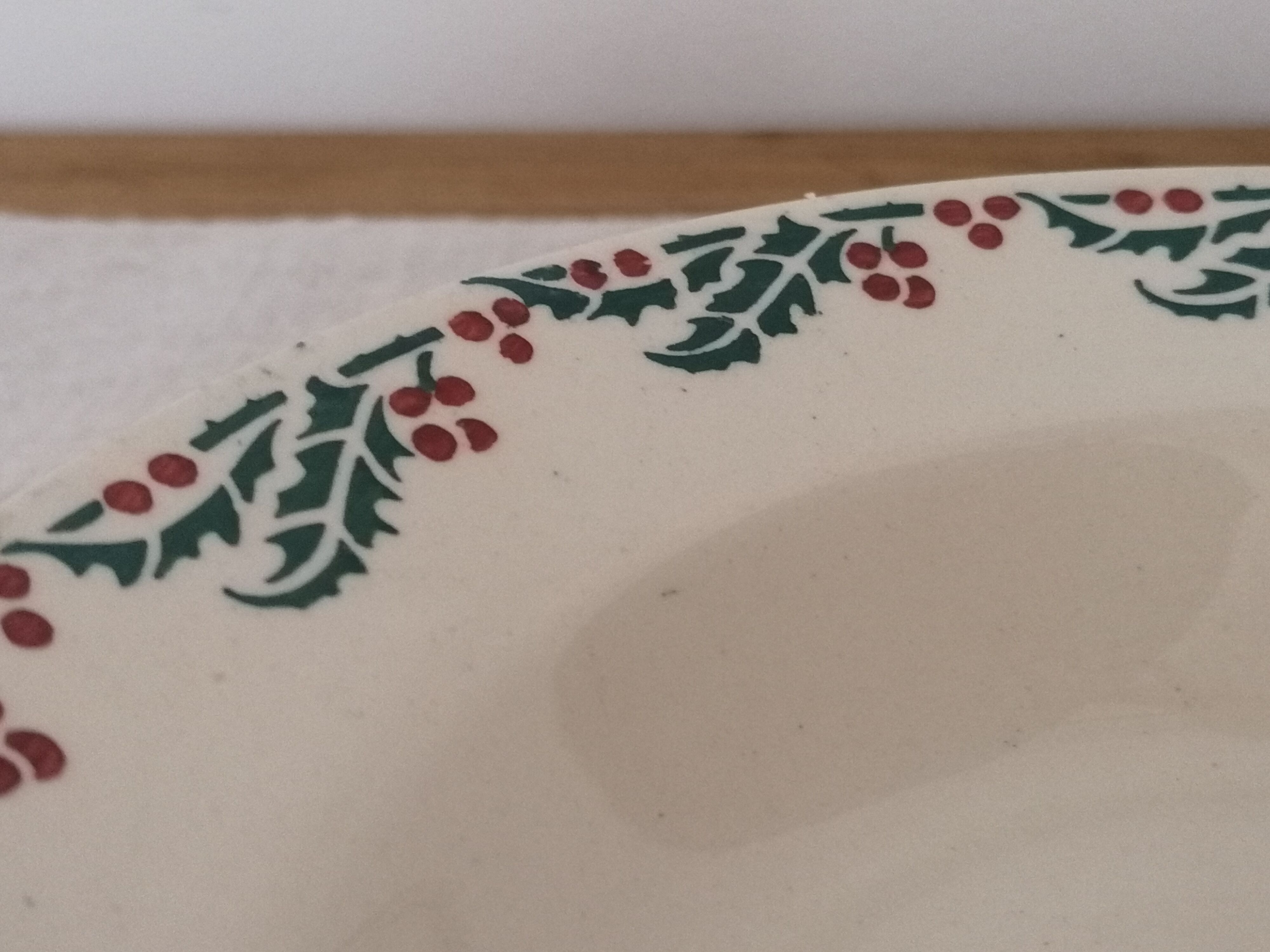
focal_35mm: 54
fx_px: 1981
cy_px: 476
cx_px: 635
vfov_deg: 27.0
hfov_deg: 35.5
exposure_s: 1/16.7
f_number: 1.8
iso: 2000
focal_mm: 4.75
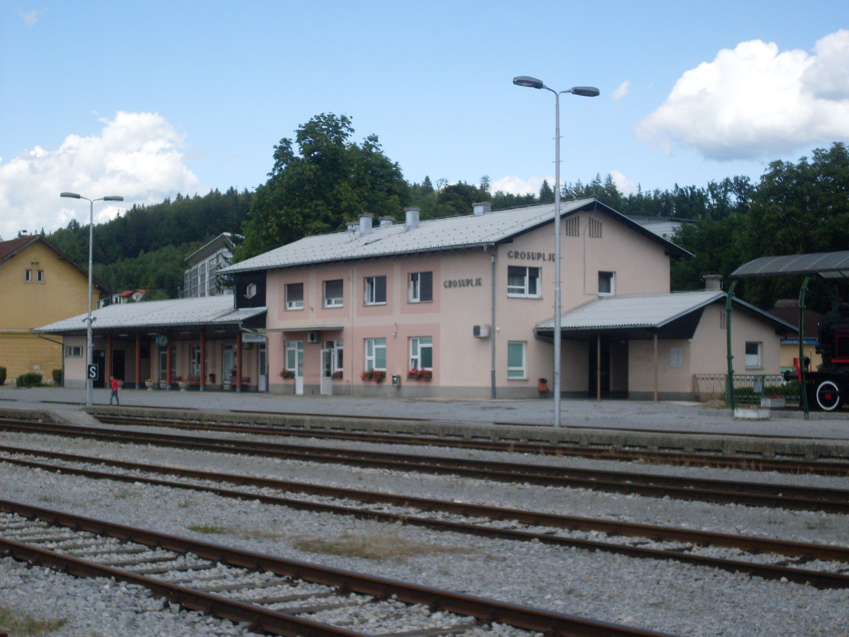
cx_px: 424
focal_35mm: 71
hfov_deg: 27.4
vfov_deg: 20.7
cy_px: 318
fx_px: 1741
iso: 80
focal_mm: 11.7
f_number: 3.7
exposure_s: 1/1000
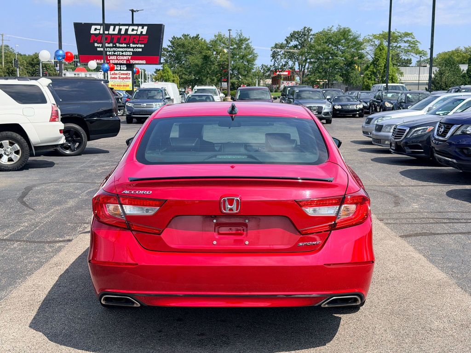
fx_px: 653
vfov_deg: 30.3
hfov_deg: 39.7
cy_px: 176
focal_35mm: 48
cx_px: 236
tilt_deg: -7.2
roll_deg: -1.0
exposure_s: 1/4098
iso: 100
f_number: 1.78
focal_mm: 6.76
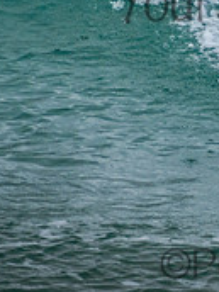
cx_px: 292
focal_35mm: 1951
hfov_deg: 0.8
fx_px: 16457
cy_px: -18
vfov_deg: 1.0
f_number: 5.6
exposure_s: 1/2000
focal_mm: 400
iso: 500
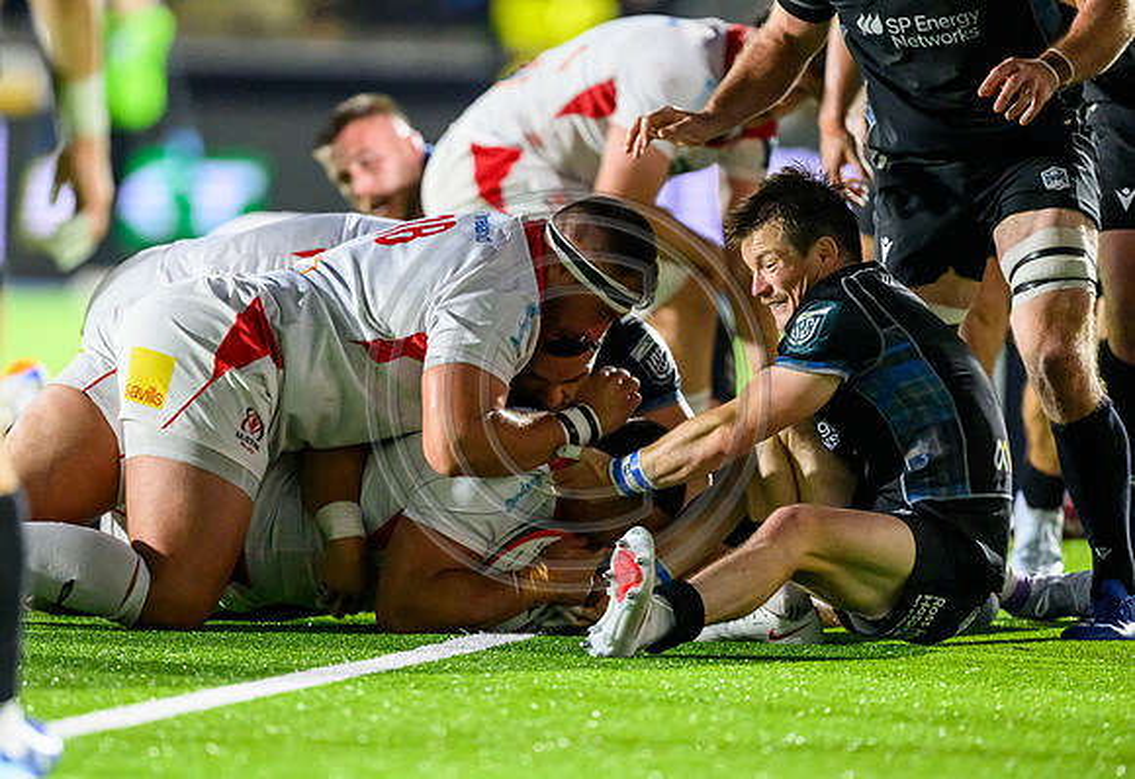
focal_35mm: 483
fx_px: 15364
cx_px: 443
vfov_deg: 2.9
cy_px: 461
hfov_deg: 4.2
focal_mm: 400
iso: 8000
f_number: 3.2
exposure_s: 1/1250
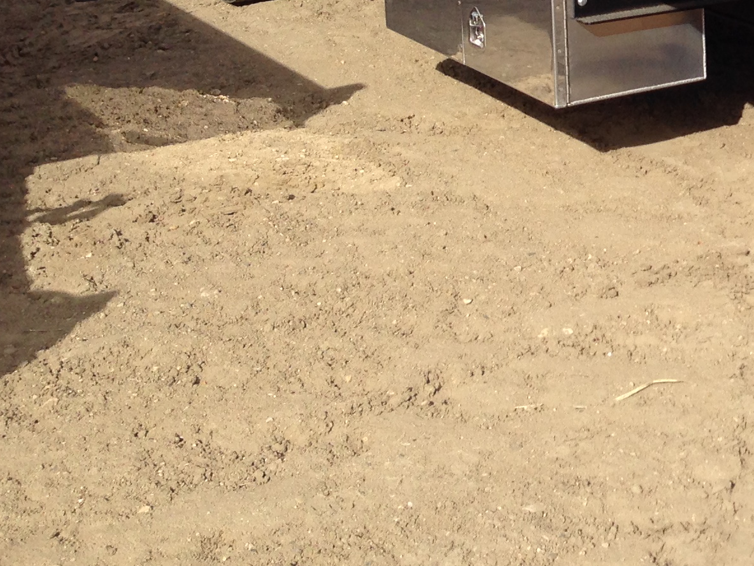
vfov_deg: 15.6
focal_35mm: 91
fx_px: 1982
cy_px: -139
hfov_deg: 20.0
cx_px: 941
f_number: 2.4
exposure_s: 1/1506
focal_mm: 4.12
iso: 50
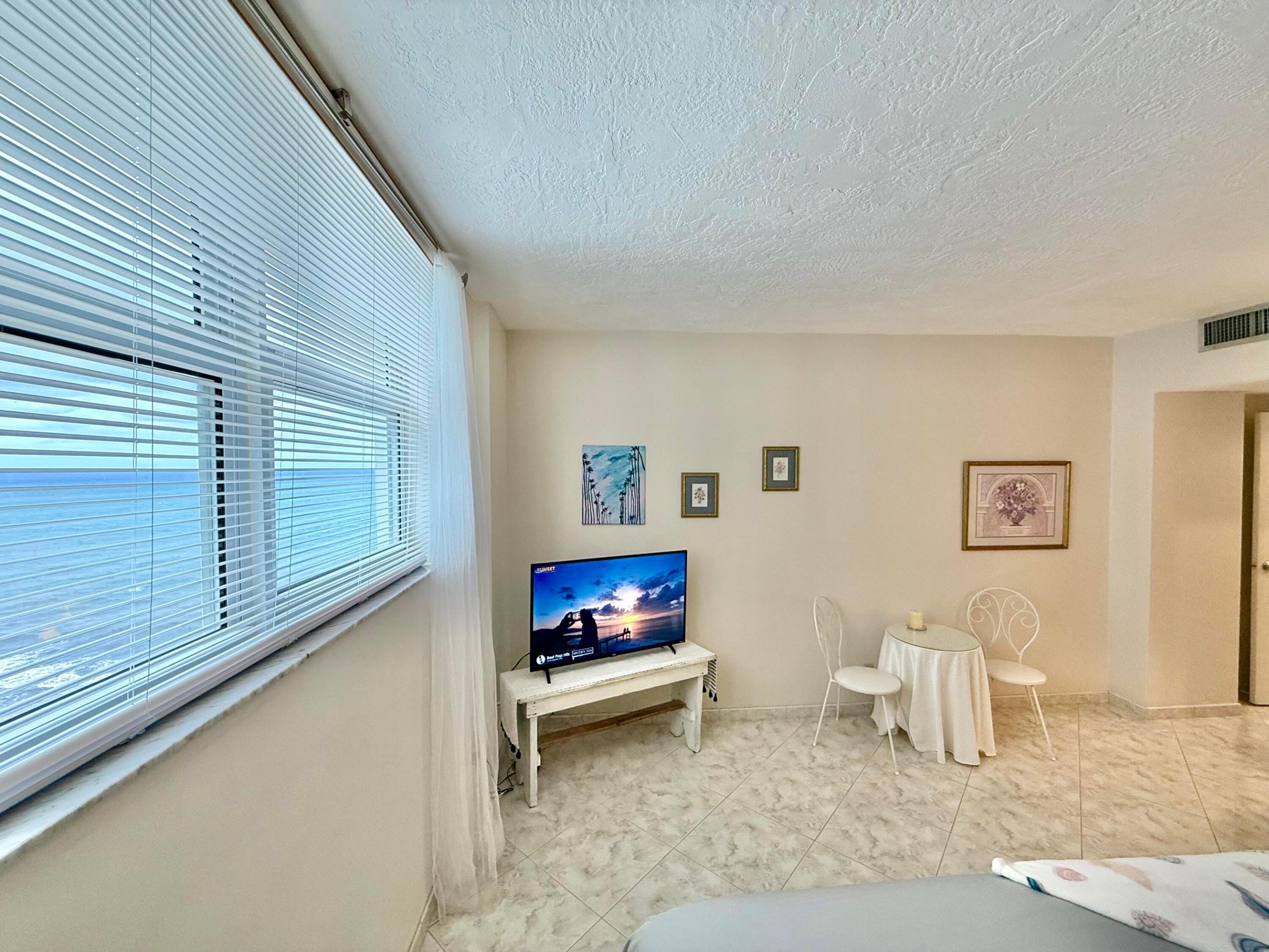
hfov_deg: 102.1
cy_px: 476
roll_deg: +0.4
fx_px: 513
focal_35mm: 14
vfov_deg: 85.7
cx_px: 634
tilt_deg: -1.1
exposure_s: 1/120
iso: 160
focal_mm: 2.22
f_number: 2.2
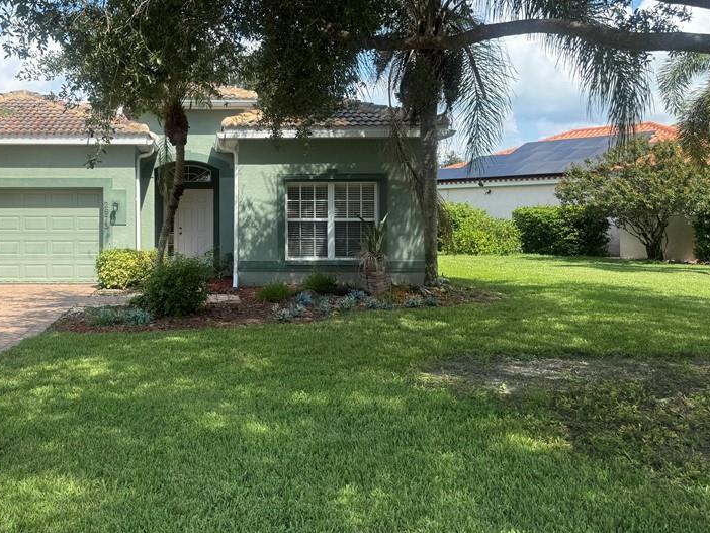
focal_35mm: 35
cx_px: 198
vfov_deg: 40.5
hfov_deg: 50.9
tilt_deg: +0.5
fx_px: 718
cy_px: 210
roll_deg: -0.1
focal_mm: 6.76
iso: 80
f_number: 1.78
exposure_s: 1/1869
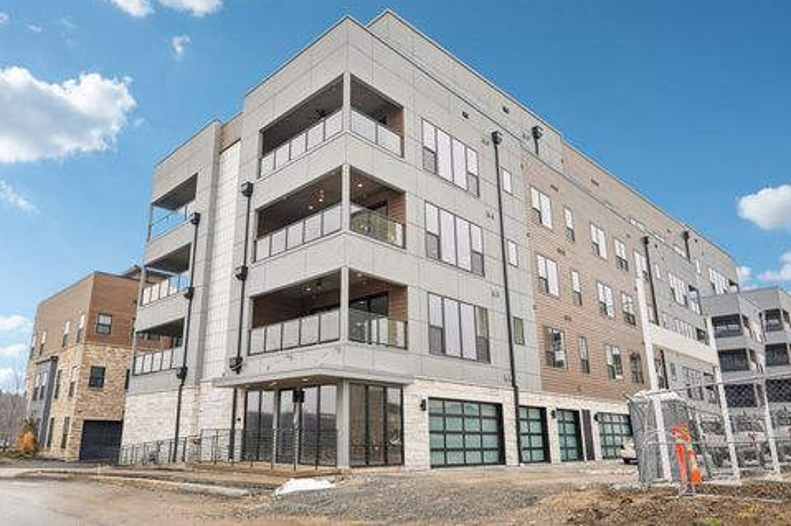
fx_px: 527
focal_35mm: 24
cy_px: 253
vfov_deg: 53.1
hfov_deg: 73.8
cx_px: 393
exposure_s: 1/125
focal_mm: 23
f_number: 8
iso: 100
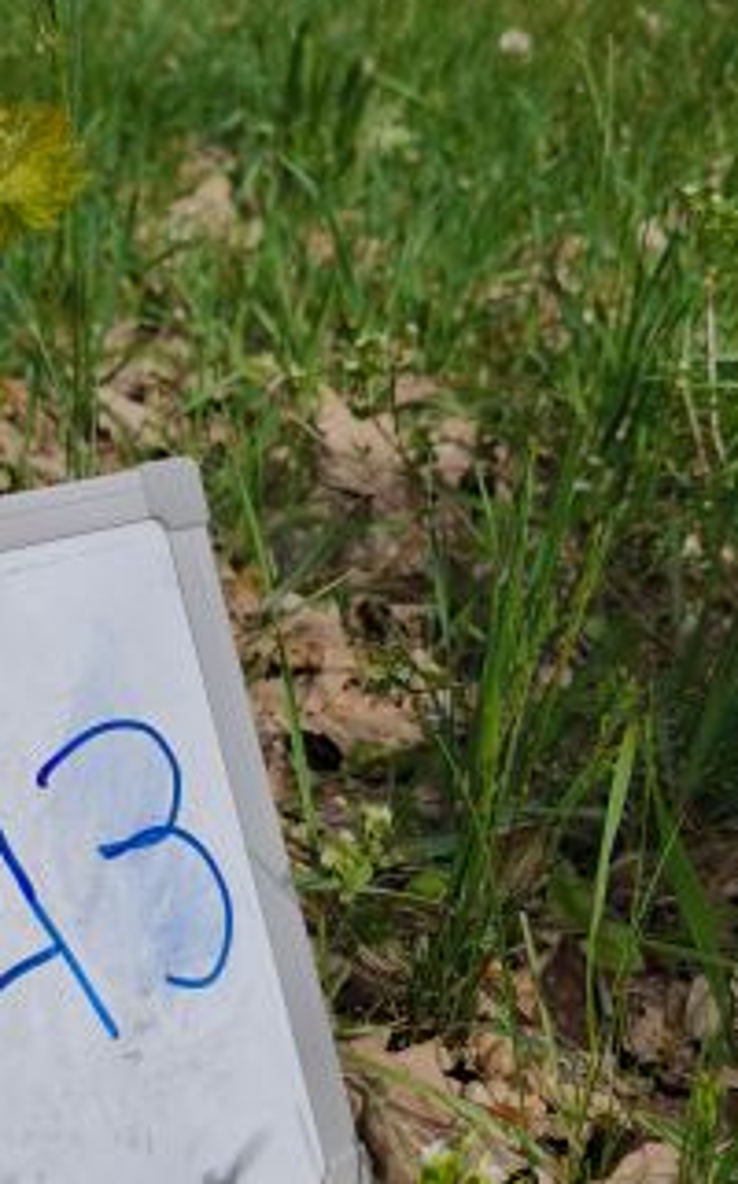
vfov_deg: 51.5
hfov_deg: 32.7
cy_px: 660
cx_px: 157
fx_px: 1226
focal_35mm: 38
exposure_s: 1/15319
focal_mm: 6.57
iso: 80
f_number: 1.6
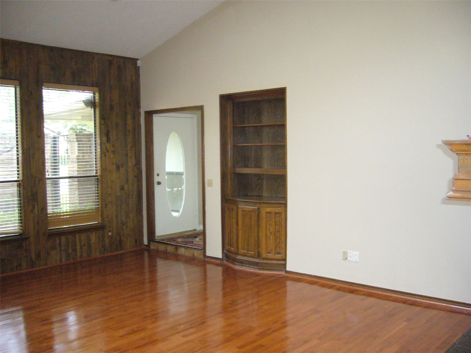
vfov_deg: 40.7
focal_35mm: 35
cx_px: 236
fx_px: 476
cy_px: 176
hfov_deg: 52.6
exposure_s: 1/30
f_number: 2.8
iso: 400
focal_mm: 5.8
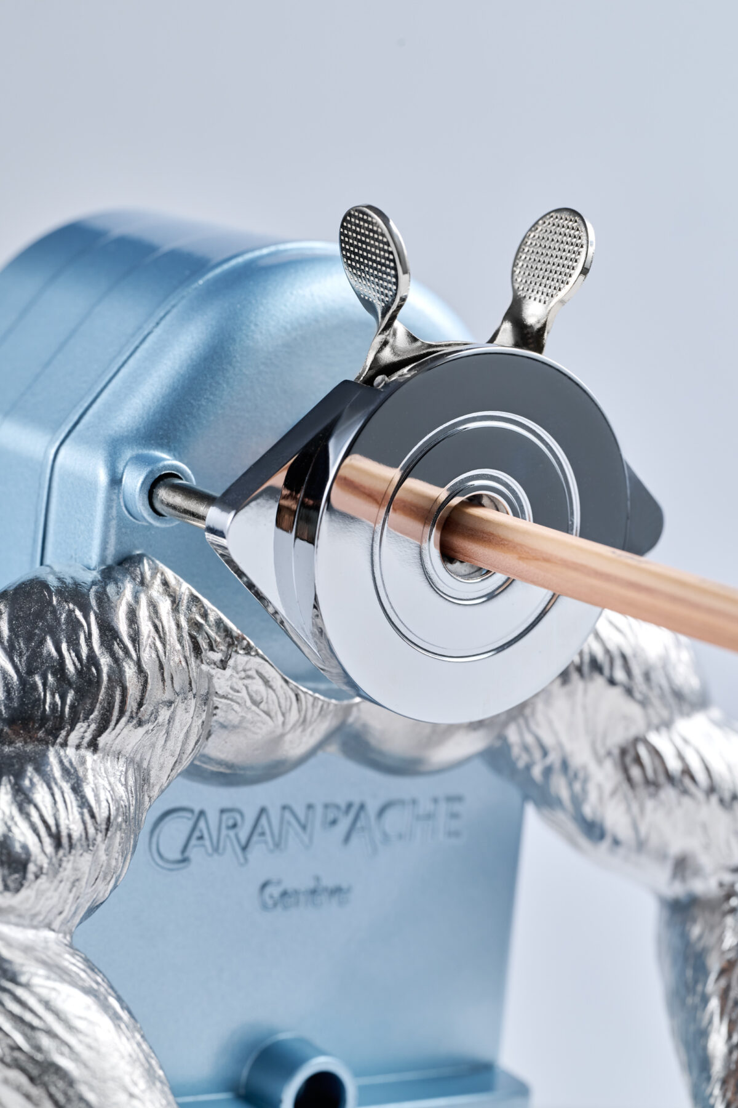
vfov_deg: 19.5
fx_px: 3228
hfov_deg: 13.0
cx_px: 369
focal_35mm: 105
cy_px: 554
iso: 640
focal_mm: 105
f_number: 10
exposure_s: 1/100
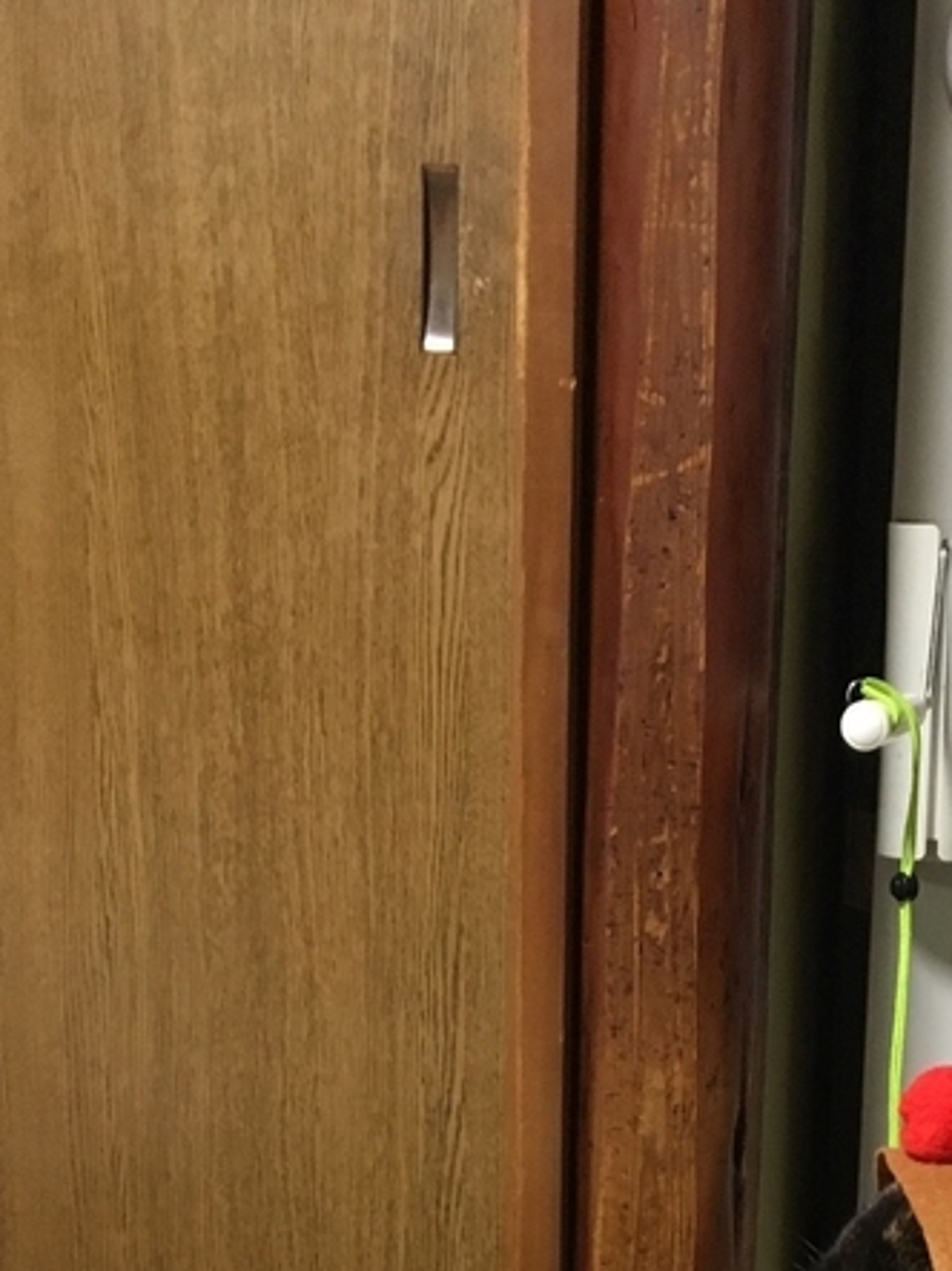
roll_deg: -3.5
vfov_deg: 27.0
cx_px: 774
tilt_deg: -17.5
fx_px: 2458
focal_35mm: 67
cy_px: 1331
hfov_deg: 21.6
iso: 200
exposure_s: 1/24
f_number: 2.2
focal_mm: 4.15
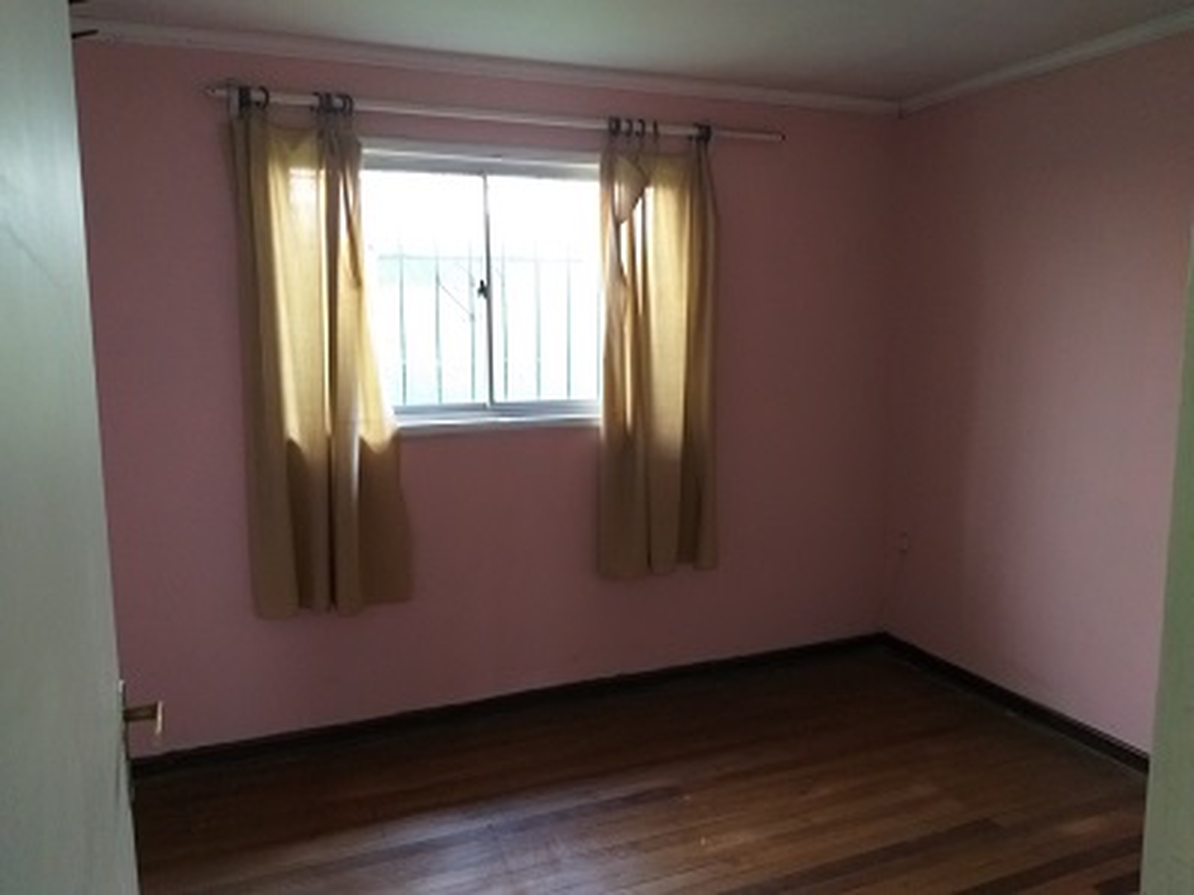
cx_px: 597
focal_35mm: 26
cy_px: 448
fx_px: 897
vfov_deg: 53.1
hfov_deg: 67.3
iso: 160
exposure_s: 1/25
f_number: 1.7
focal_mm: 3.93
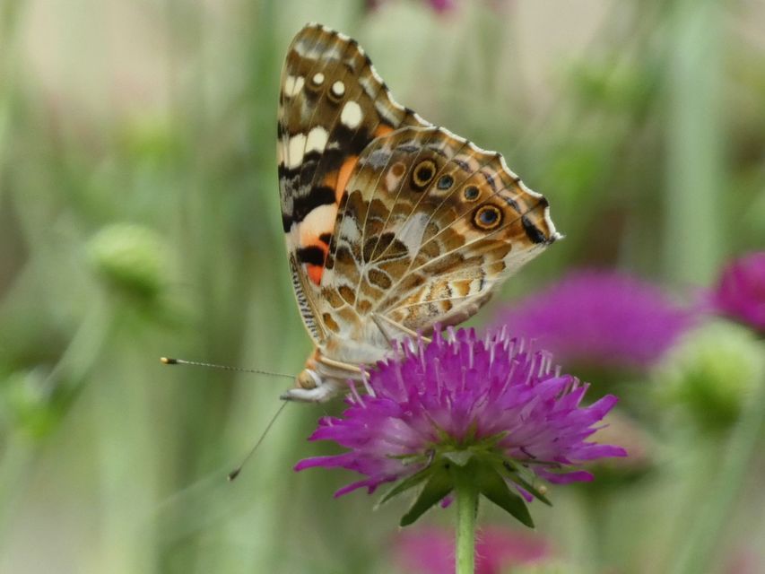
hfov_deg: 2.3
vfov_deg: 1.7
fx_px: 18898
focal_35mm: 855
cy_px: 287
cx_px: 382
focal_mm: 153.1
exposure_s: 1/125
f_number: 5.6
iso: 320
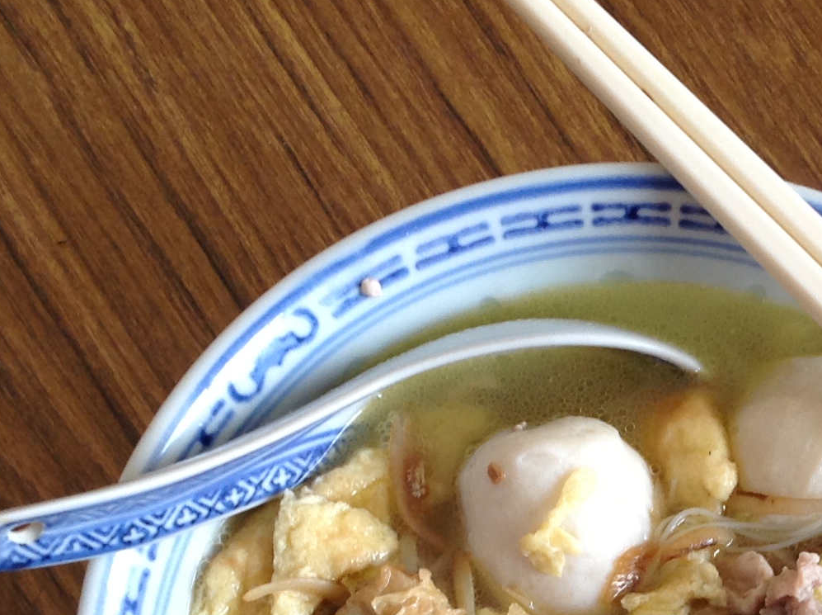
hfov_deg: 21.4
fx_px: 2158
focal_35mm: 91
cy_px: 630
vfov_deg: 15.9
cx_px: 627
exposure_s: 1/20
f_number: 2.4
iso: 64
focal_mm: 4.28
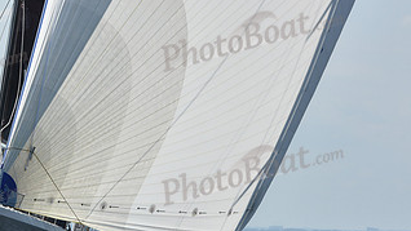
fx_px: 4164
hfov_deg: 5.6
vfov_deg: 3.2
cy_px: 123
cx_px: 96
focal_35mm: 382
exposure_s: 1/1250
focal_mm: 200
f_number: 9
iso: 250
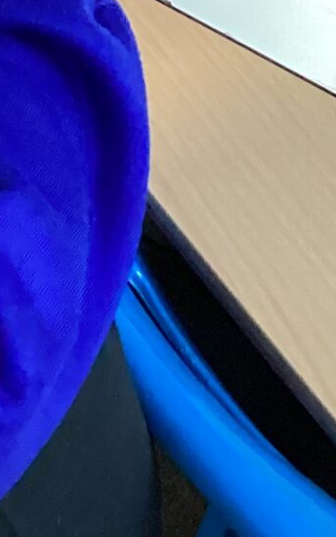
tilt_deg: -36.2
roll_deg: +17.2
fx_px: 2240
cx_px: 87
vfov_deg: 12.4
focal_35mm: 153
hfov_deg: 8.6
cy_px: -446
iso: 250
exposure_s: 1/60
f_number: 2.4
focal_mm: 3.3
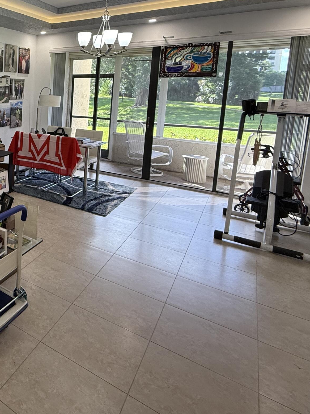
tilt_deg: -5.2
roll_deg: -0.6
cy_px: 122
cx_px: -54
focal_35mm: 27
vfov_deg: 62.8
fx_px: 322
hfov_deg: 39.0
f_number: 2.2
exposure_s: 1/120
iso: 125
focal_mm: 2.22
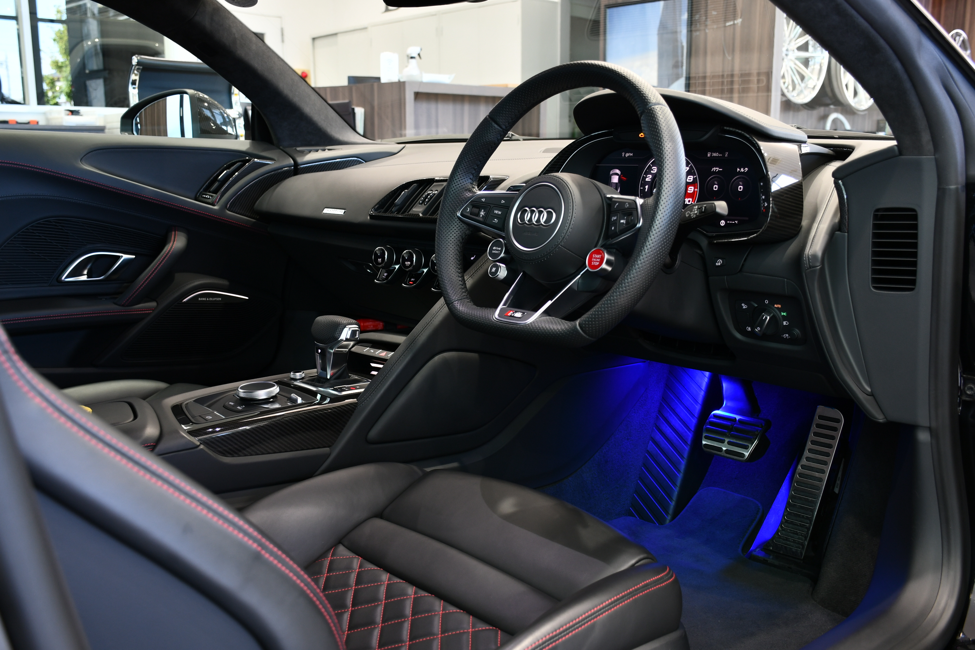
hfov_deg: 55.8
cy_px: 325
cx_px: 488
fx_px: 921
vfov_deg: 38.9
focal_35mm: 34
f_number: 4.5
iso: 200
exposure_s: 1/15
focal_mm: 23
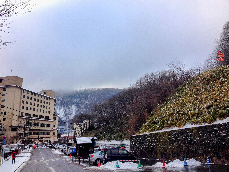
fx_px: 232
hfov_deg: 52.6
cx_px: 114
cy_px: 86
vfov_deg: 40.7
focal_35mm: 35
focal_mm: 4.28
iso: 50
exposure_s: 1/1227
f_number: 2.4
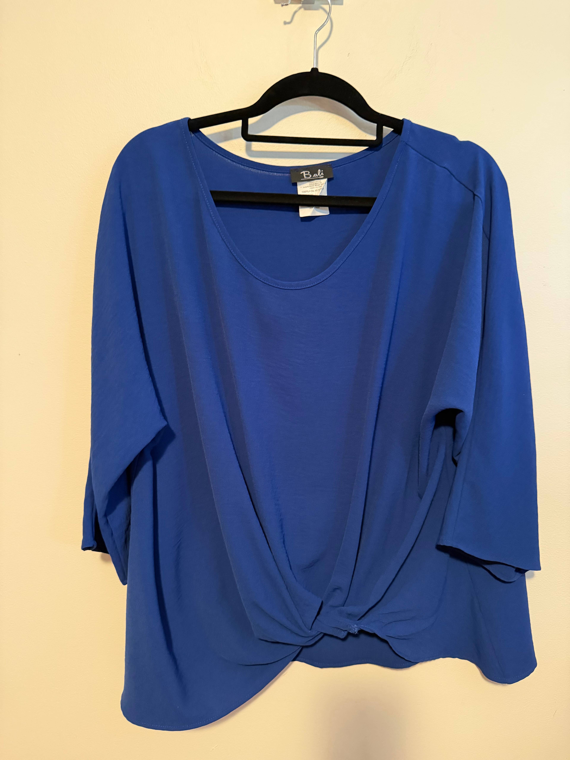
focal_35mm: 24
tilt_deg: -8.6
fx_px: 527
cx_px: 285
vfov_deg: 71.6
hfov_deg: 56.8
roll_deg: -0.3
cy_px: 380
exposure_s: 1/40
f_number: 1.78
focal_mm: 6.76
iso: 800
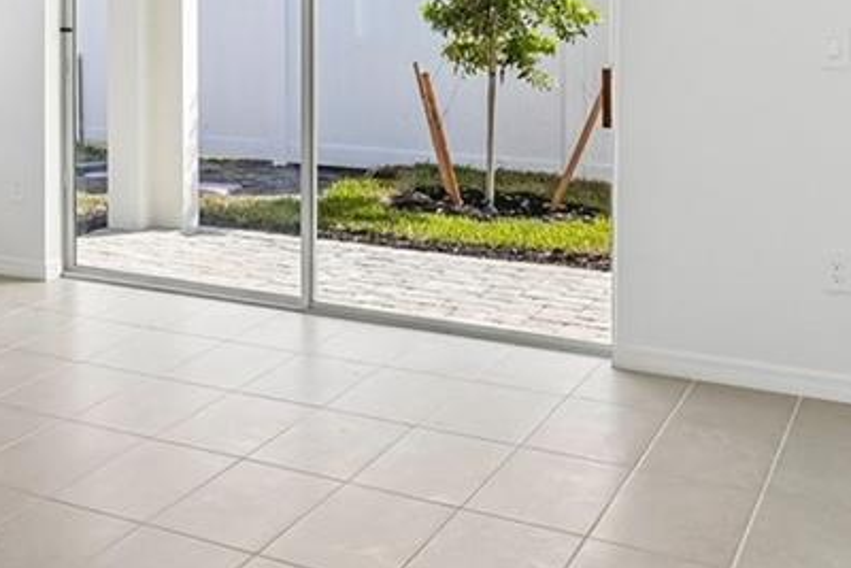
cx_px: -115
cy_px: 4
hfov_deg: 31.1
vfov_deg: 23.2
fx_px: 1324
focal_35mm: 56
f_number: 8
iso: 400
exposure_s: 1/250
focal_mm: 14
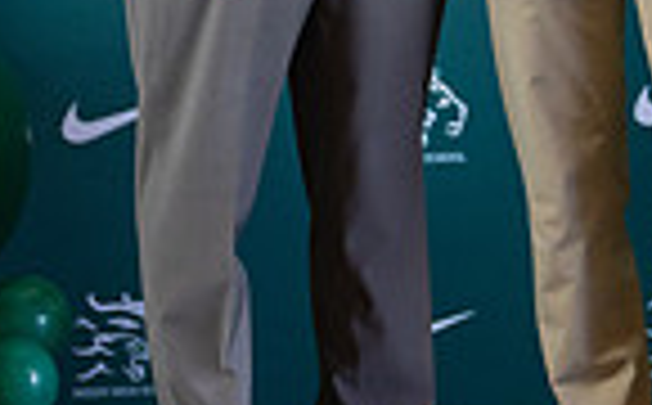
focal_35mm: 225
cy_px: -216
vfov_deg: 5.7
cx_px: 585
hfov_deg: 9.3
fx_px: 3990
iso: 500
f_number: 1.2
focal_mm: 50
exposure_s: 1/400
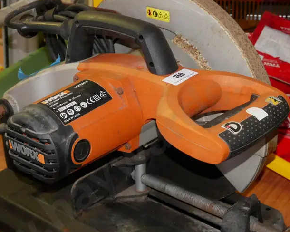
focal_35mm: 82
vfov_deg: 18.7
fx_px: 704
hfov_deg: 23.3
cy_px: 153
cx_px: 140
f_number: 5.6
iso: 3200
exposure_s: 1/160
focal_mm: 25
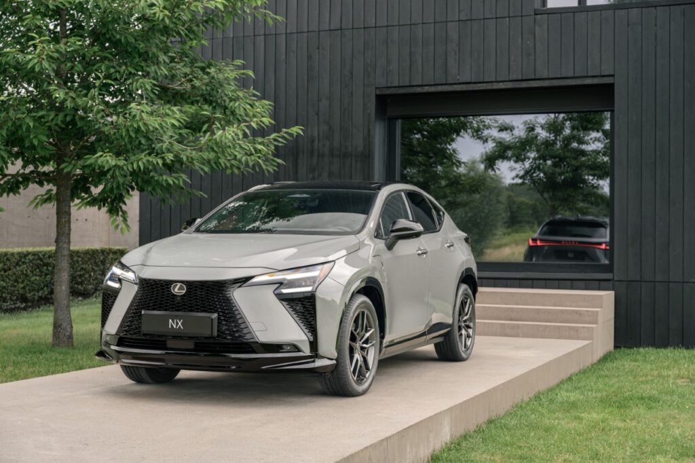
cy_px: 232
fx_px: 1061
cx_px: 348
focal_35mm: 55
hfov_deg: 36.3
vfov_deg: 24.6
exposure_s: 1/160
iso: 250
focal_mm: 55
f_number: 4
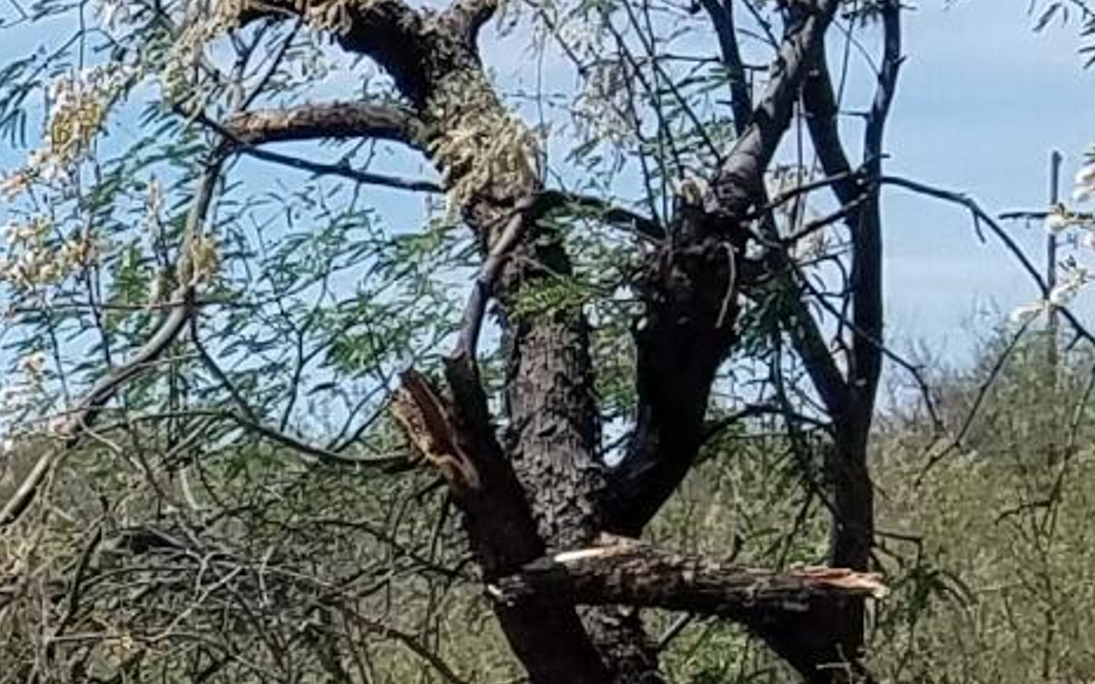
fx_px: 5312
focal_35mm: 178
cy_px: 946
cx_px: -1050
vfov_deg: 7.3
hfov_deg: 10.8
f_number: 1.7
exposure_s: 1/3240
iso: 50
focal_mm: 4.2
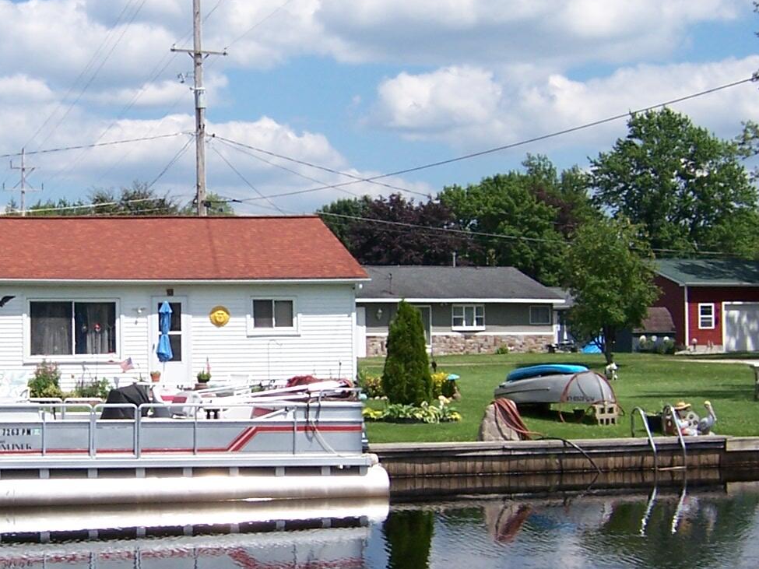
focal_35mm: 84
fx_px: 1842
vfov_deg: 17.6
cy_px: 311
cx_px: 137
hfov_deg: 22.9
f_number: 4
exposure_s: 1/1000
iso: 80
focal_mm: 6.7
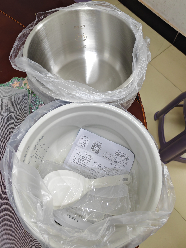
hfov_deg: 51.4
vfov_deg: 65.3
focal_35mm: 27
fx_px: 193
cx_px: 93
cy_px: 124
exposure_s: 1/50
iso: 800
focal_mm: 5.52
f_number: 1.95
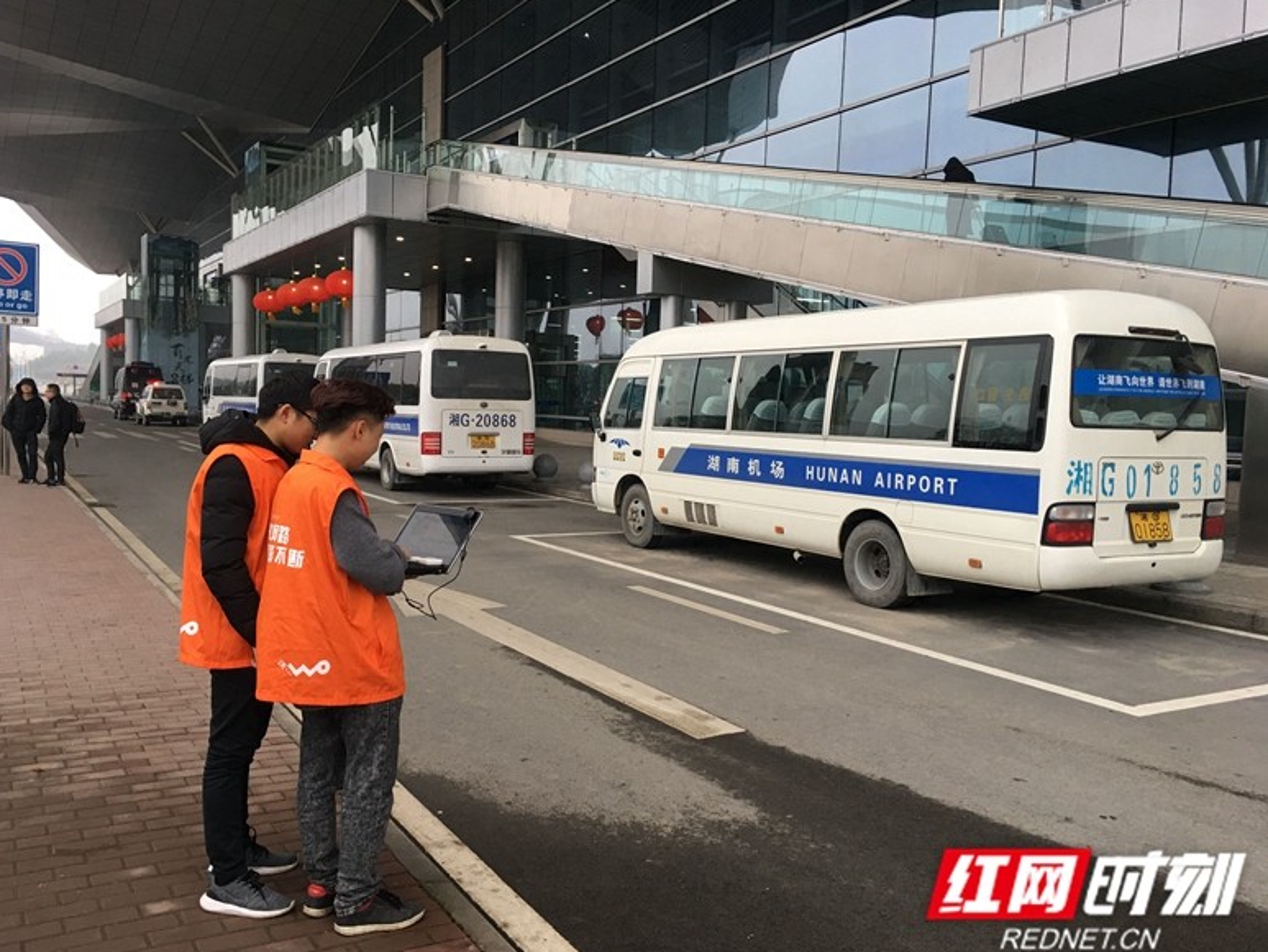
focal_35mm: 30
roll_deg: -2.3
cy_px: 484
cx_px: 613
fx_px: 1099
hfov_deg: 59.9
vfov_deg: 46.8
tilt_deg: -4.9
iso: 40
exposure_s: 1/33
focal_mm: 4.15
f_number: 2.2
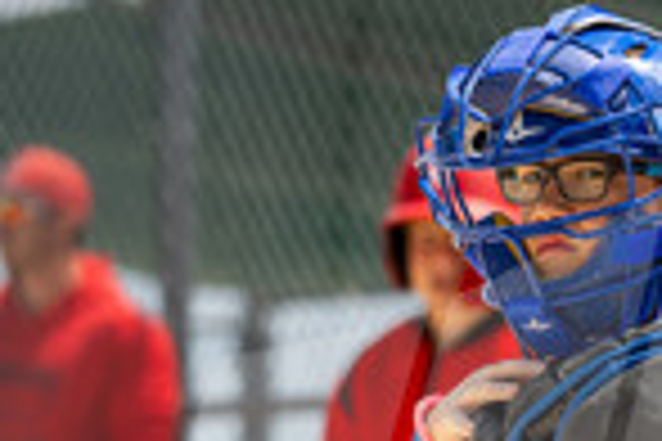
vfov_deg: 2.5
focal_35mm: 545
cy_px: 594
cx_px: 588
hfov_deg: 3.8
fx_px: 10021
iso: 400
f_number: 5.3
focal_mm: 200
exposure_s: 1/1600
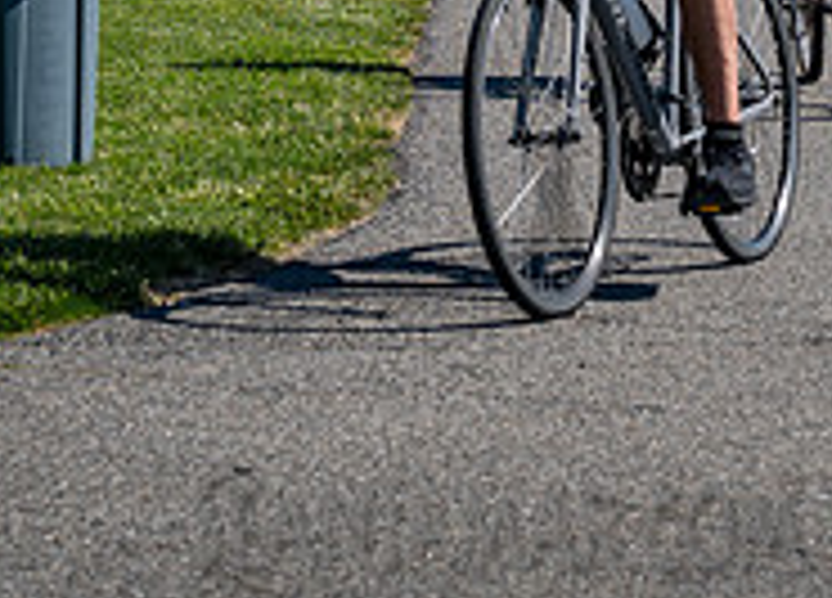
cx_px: 678
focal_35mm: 175
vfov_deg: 8.1
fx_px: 4144
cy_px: -261
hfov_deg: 11.4
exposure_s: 1/2000
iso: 160
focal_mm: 51
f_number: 4.5
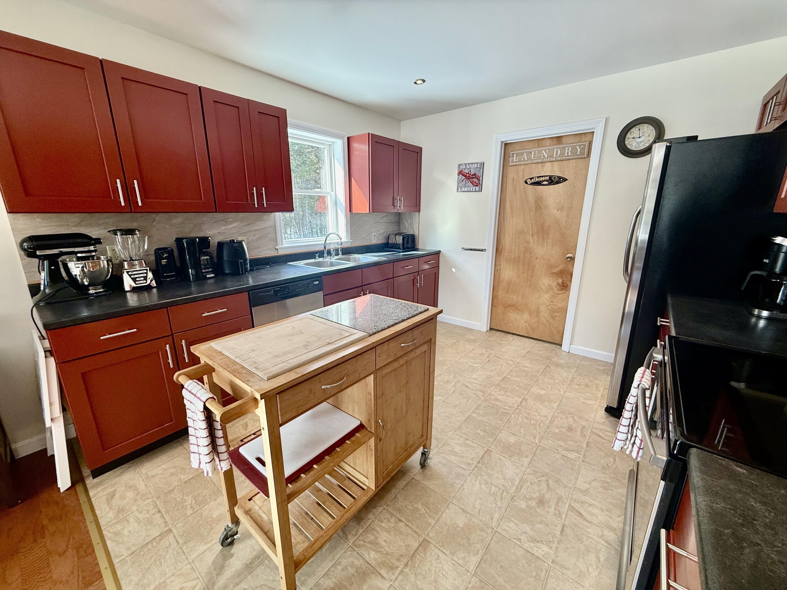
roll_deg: -0.5
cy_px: 295
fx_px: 318
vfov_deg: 85.7
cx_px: 394
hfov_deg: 102.1
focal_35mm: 14
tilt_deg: -14.5
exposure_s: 1/120
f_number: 2.2
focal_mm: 2.22
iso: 125
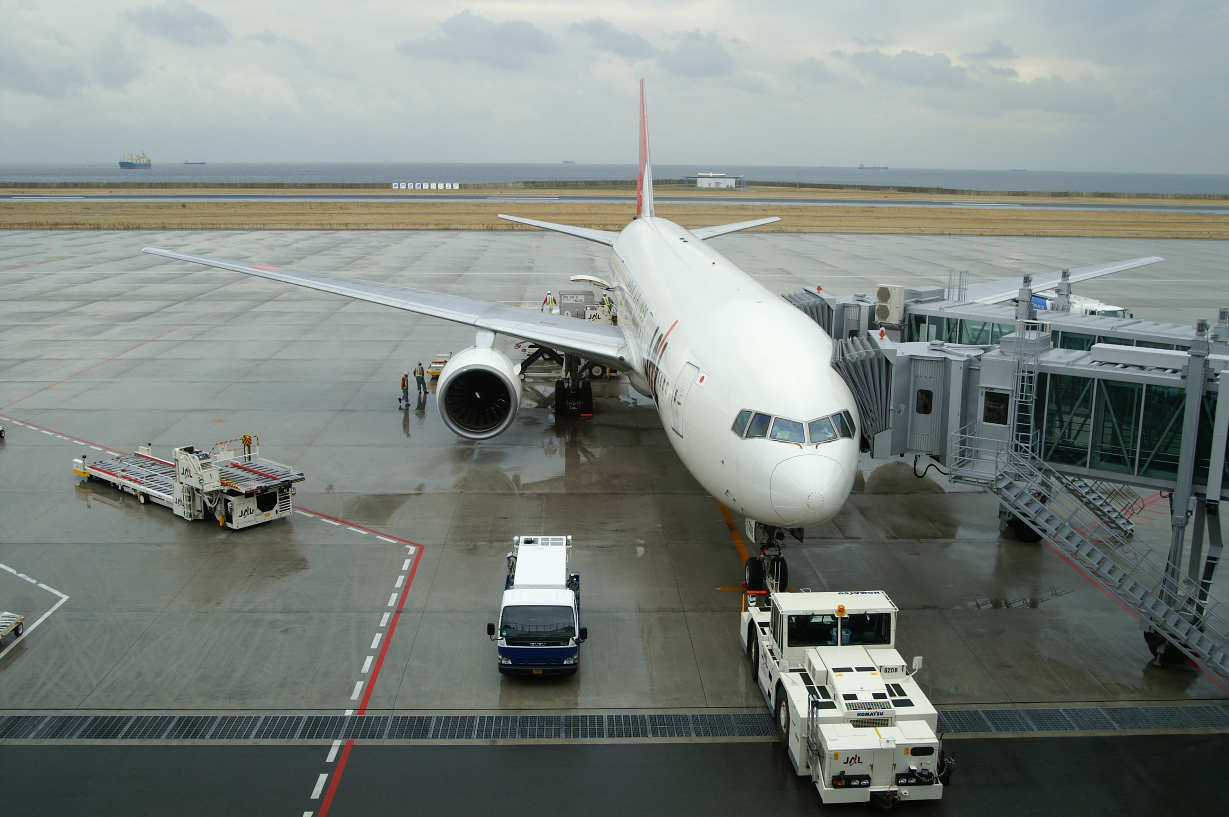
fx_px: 1126
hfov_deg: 57.3
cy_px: 408
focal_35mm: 33
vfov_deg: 39.9
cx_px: 614
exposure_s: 1/80
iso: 200
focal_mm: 22
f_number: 8
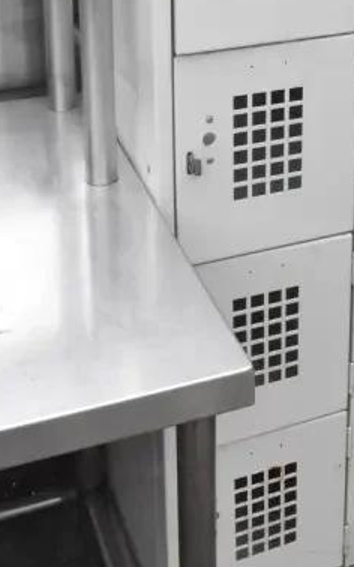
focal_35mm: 74
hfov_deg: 16.7
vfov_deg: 25.8
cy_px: -53
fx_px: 1143
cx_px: 448
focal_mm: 20
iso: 6400
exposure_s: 1/1250
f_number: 18
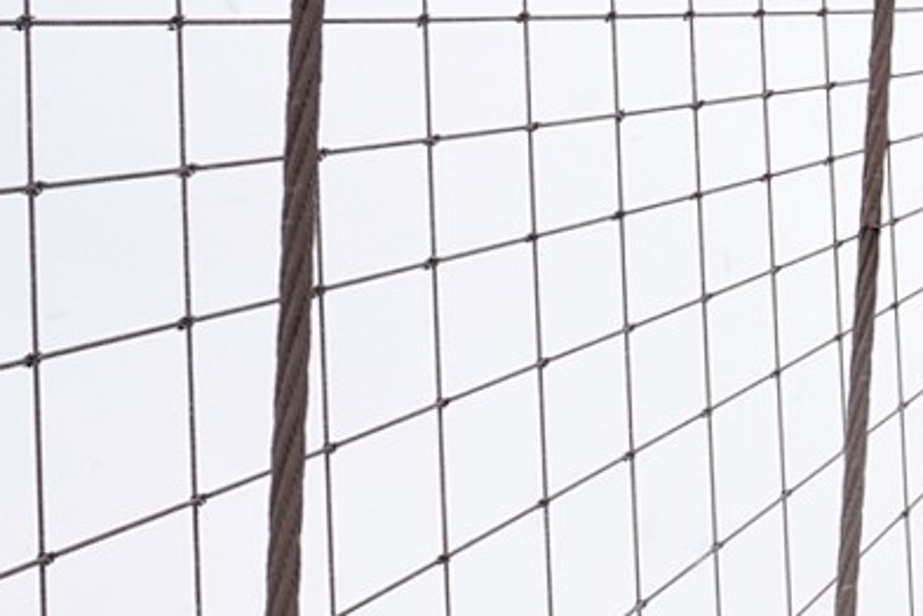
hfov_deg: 10.8
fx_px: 4179
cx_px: 2203
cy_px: 1074
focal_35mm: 163
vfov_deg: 8.2
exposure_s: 1/125
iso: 320
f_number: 10
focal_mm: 32
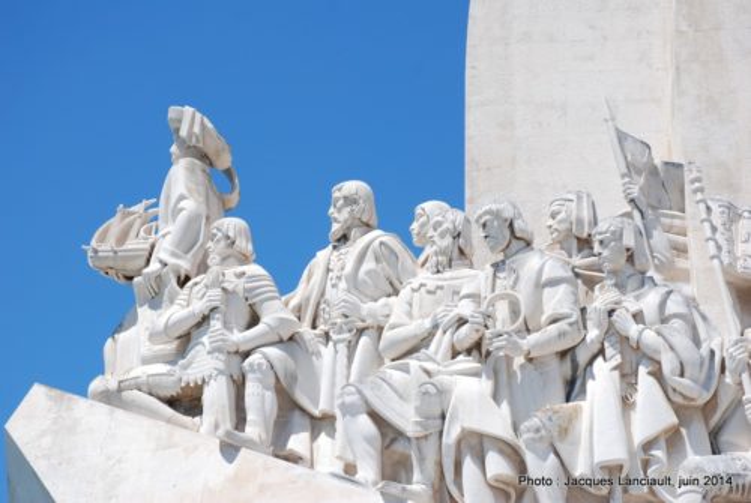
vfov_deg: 19.8
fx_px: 1442
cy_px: 252
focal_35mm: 69
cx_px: 376
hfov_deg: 29.2
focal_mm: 46
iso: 100
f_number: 8
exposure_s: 1/250
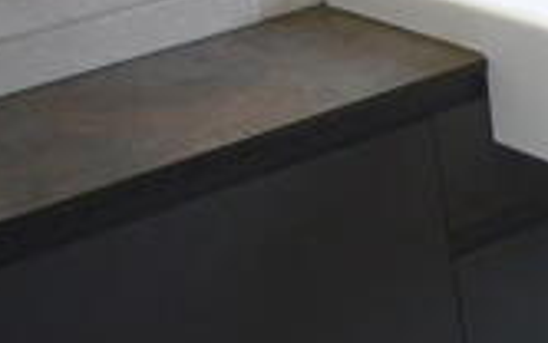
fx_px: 1554
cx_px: 830
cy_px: 94
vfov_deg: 12.6
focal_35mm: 104
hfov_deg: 17.8
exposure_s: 1/40
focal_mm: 4.6
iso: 80
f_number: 2.8
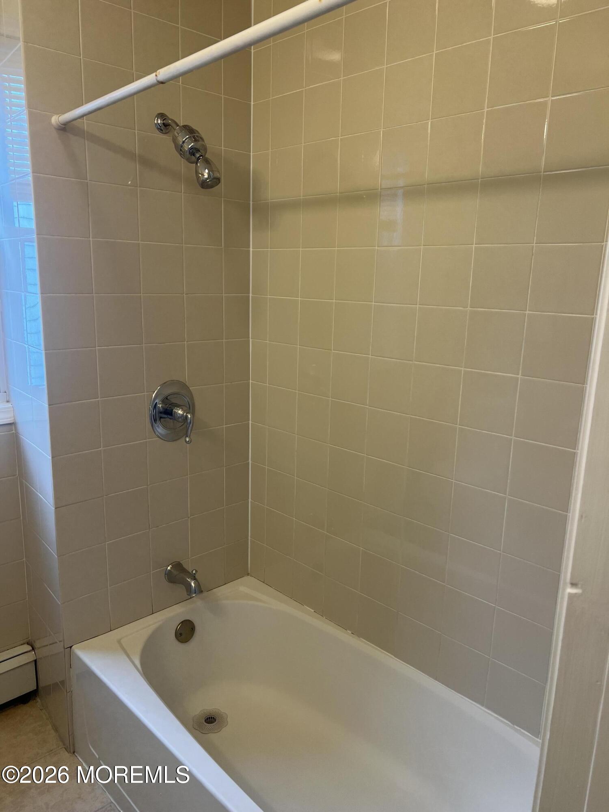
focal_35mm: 26
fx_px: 610
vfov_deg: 67.3
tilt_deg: -10.8
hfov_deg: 53.1
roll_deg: -0.4
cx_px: 304
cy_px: 406
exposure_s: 1/120
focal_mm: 5.7
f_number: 1.5
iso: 50
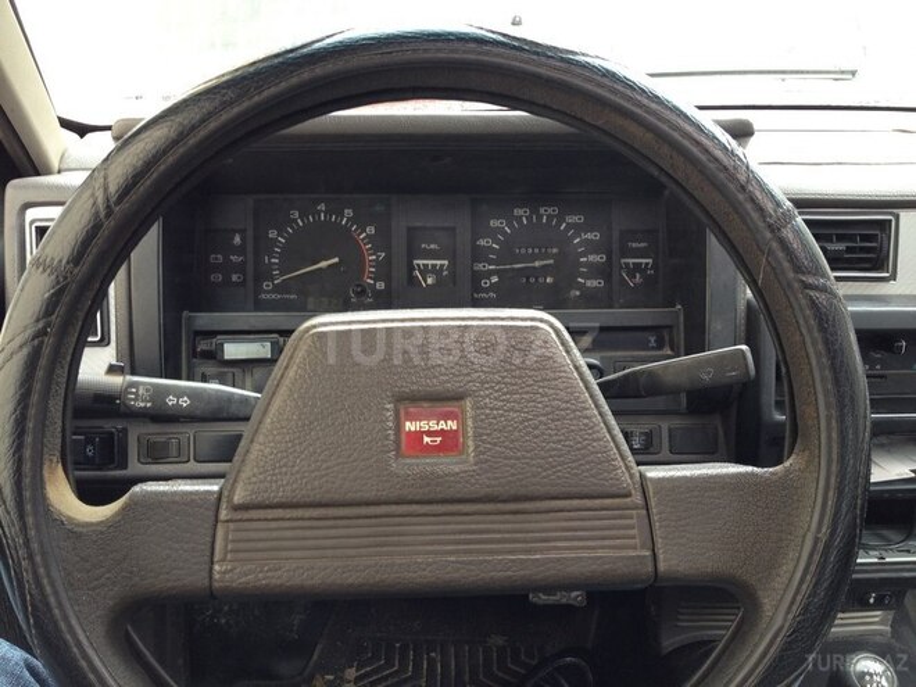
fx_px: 926
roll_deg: -0.5
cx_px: 458
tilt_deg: -21.9
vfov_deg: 40.7
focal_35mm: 35
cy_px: 344
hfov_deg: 52.6
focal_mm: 4.28
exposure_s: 1/30
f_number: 2.4
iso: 50
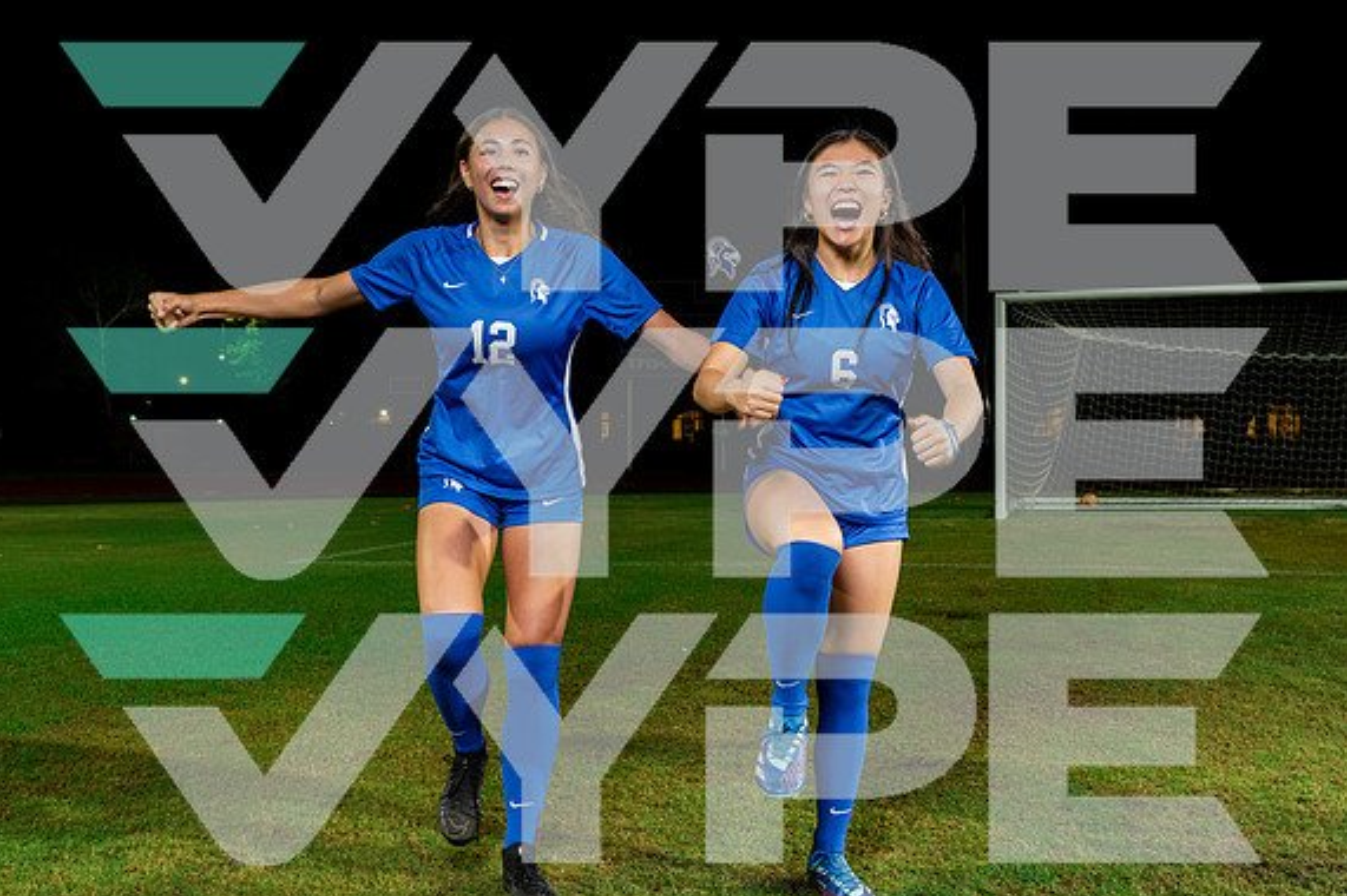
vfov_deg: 38.8
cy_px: 454
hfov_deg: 55.8
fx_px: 1271
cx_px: 668
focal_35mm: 34
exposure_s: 1/250
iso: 2000
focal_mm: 32
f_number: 5.6
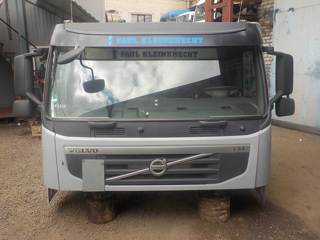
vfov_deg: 46.8
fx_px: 277
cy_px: 120
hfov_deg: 60.0
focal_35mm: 30
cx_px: 160
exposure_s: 1/200
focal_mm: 4.1
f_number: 3.3
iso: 125
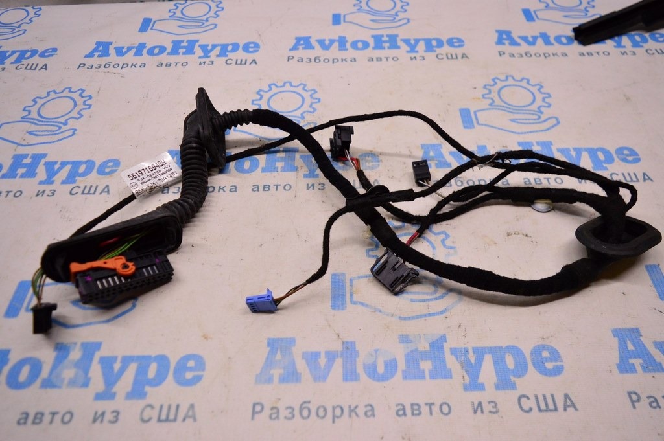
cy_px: 220
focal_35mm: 27
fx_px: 498
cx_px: 332
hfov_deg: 67.4
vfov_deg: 47.9
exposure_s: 1/400
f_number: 4
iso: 1600
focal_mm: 18
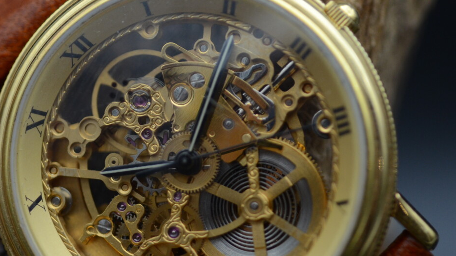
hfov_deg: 15.2
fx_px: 1705
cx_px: 180
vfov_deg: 8.6
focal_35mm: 141
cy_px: 132
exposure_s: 1/640
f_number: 4
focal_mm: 60
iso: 800
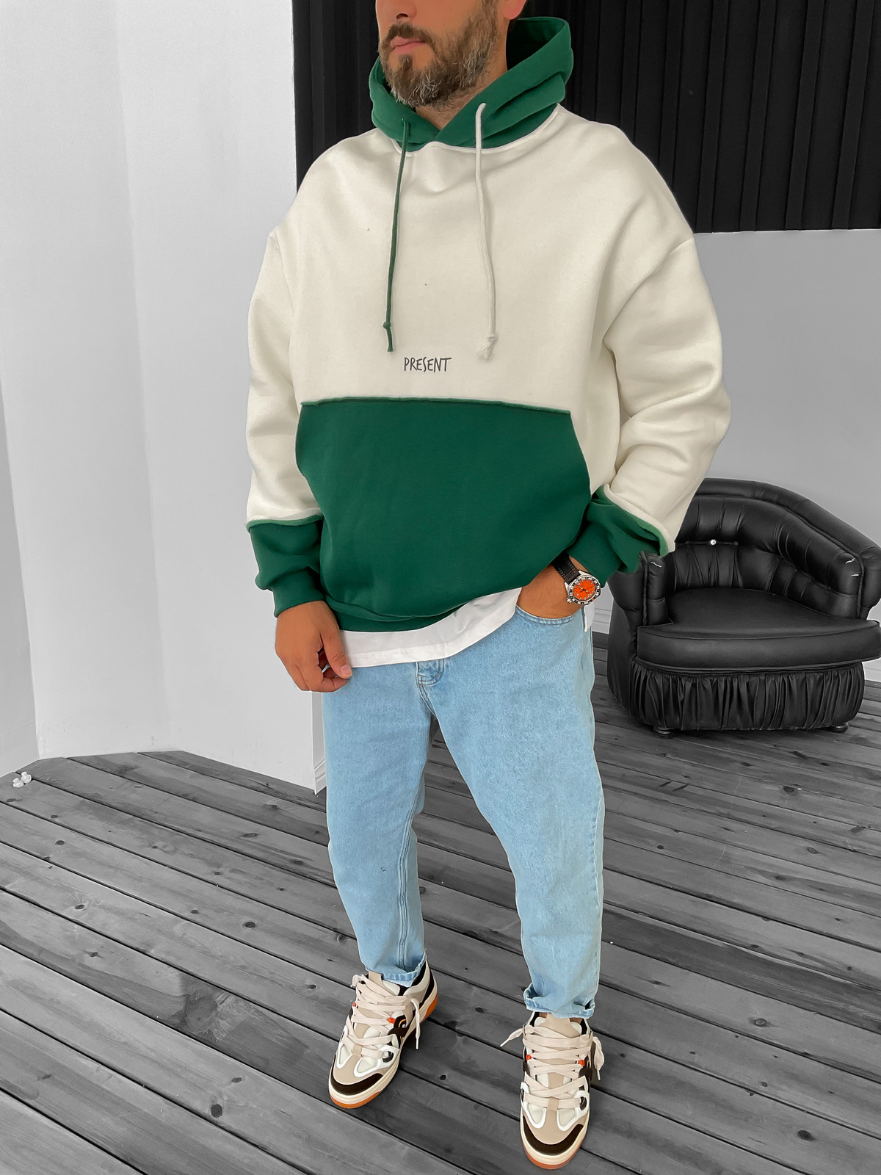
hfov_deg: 48.2
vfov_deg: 61.7
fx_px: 984
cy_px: 588
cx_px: 440
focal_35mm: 29
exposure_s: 1/120
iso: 40
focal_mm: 3
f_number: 1.8
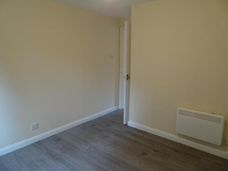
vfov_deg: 56.8
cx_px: 114
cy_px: 86
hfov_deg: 71.6
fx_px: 158
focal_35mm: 24
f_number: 3.5
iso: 160
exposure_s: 1/30
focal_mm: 4.1
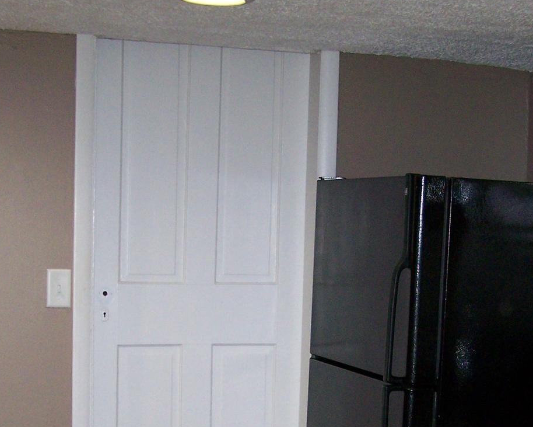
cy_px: 415
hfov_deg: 23.0
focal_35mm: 83
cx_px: 289
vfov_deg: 18.1
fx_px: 1309
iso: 160
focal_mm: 6.3
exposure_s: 1/60
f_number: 2.8
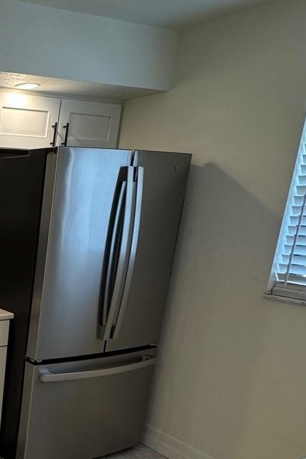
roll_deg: -0.9
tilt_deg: -13.0
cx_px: -134
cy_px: 302
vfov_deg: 52.2
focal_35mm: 36
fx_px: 459
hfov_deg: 27.5
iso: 250
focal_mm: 2.22
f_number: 2.2
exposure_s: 1/120
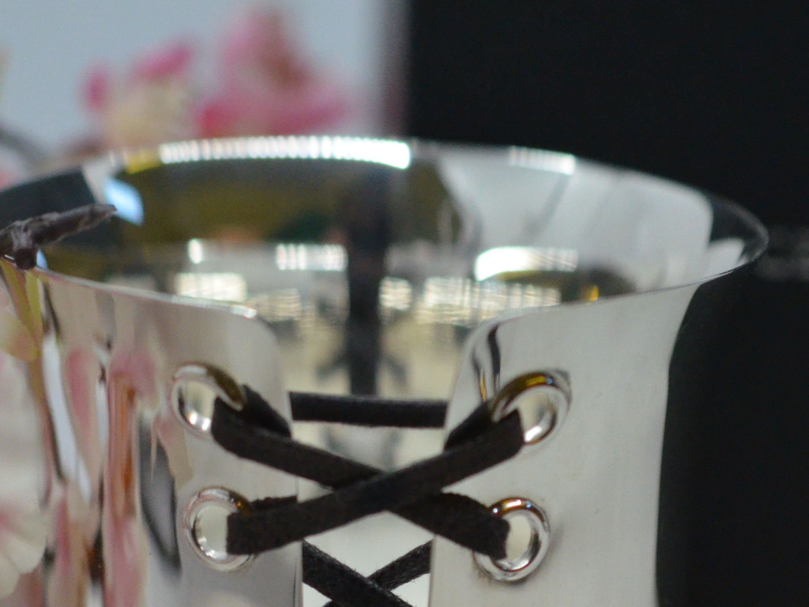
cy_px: 575
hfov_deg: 14.5
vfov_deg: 10.8
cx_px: 417
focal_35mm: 136
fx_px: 3179
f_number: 3.2
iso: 2500
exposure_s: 1/4000
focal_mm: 40
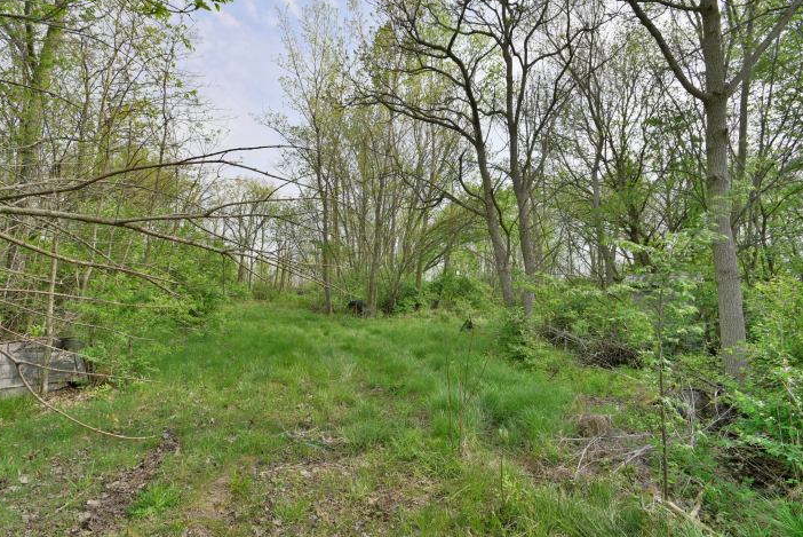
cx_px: 378
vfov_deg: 73.8
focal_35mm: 16
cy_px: 275
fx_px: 357
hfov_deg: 96.6
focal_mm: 10
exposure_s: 1/80
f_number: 10
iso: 100
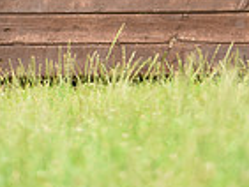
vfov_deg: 0.9
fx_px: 11346
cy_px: -305
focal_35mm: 1576
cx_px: 81
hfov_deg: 1.3
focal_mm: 400
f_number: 5.6
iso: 1600
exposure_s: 1/1250
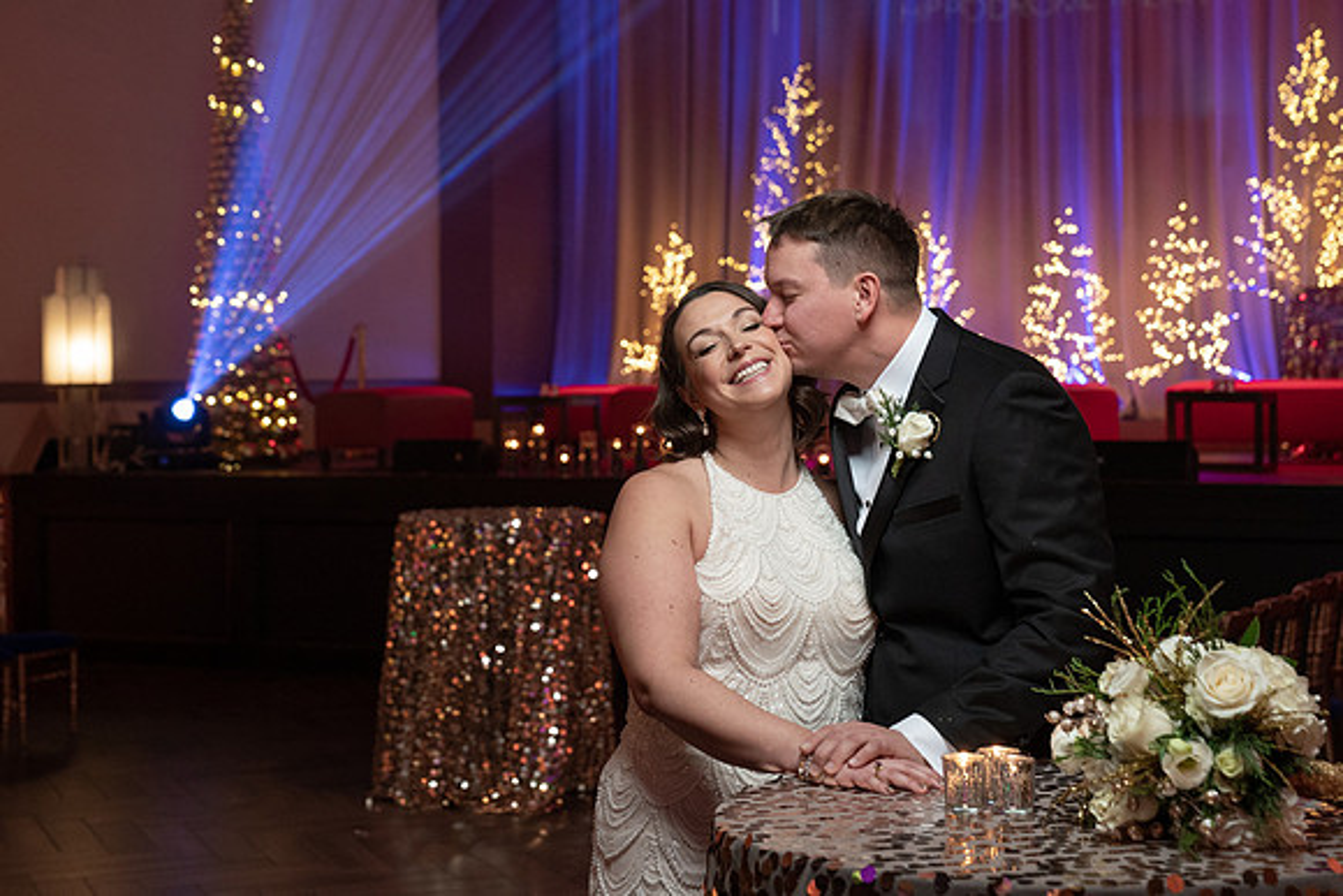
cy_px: 347
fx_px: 2343
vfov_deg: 21.6
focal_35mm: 63
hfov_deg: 32.0
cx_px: 662
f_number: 4
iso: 2000
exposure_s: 1/100
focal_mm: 50
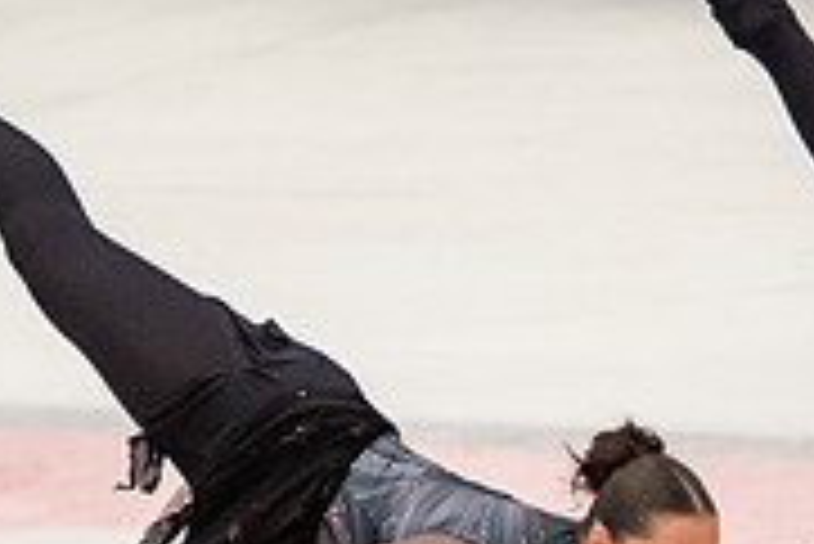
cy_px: 641
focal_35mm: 745
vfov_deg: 1.8
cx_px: 409
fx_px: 16858
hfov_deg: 2.8
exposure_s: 1/500
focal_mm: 155
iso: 800
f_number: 4
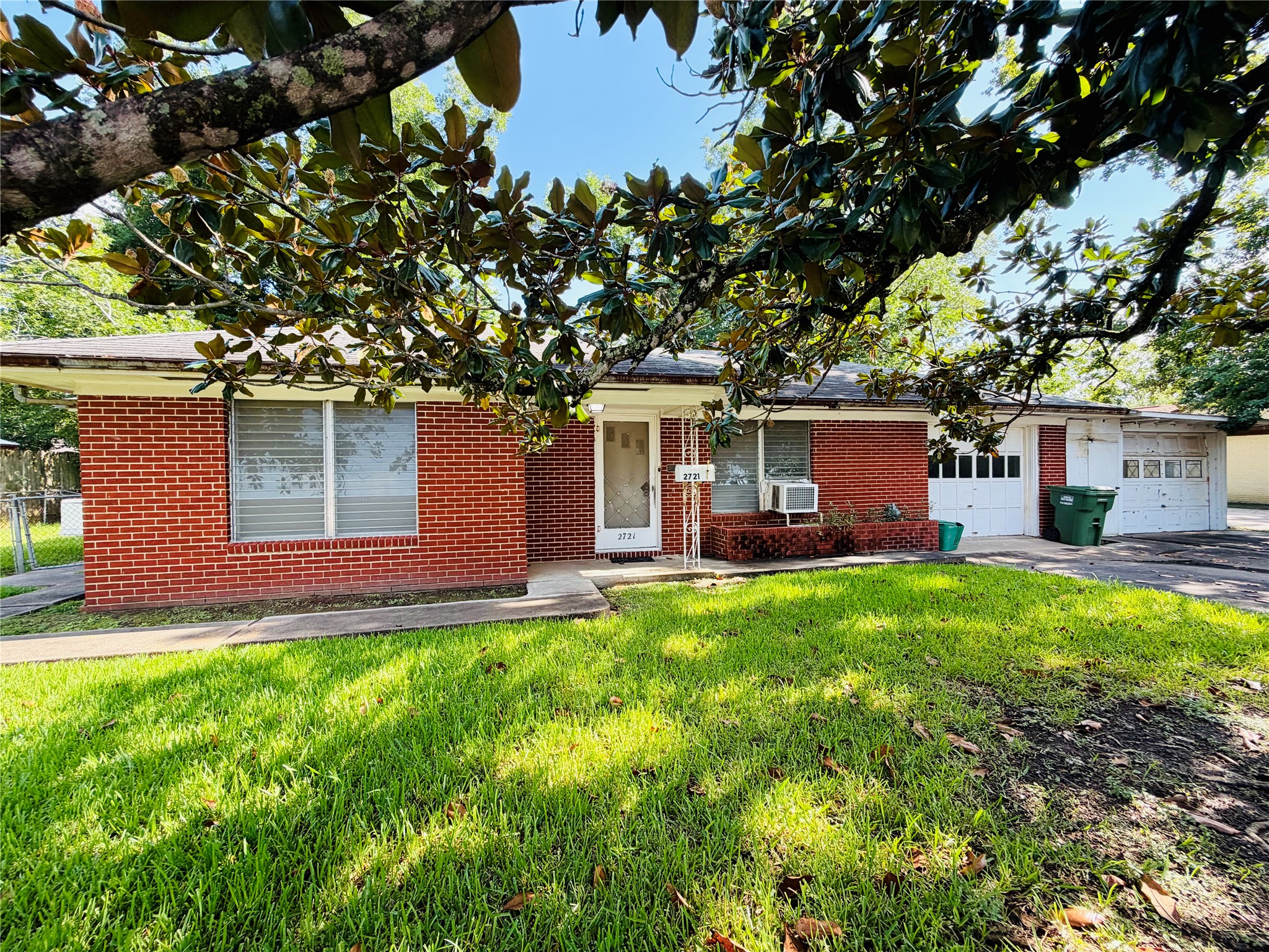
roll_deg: +0.6
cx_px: 634
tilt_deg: -0.5
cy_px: 476
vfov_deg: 85.7
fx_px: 513
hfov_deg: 102.1
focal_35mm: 14
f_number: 2.2
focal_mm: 2.22
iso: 64
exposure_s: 1/189
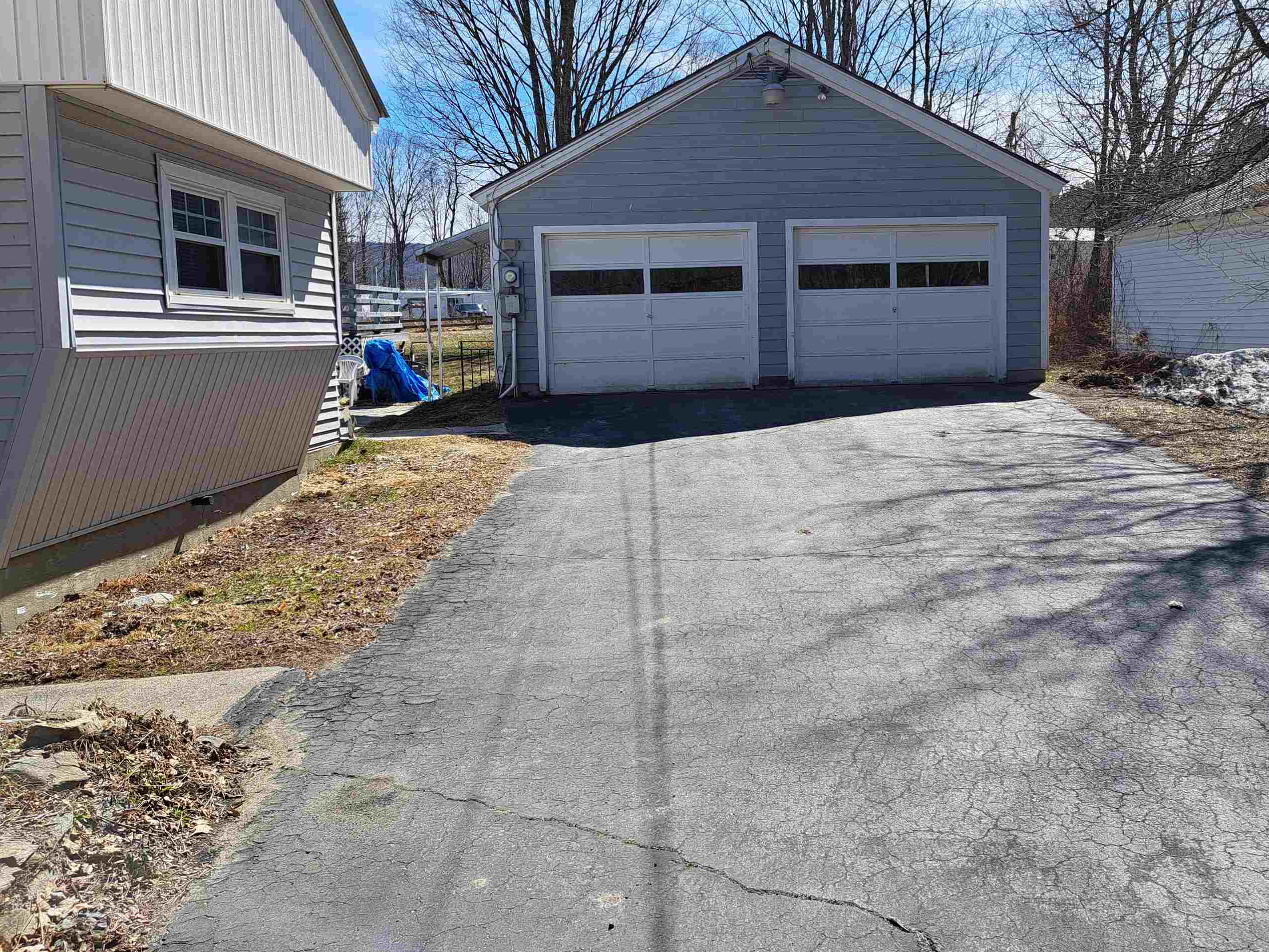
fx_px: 1063
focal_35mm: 29
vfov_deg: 48.1
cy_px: 415
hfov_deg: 61.5
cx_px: 701
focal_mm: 5.23
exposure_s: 1/1178
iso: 50
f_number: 1.8
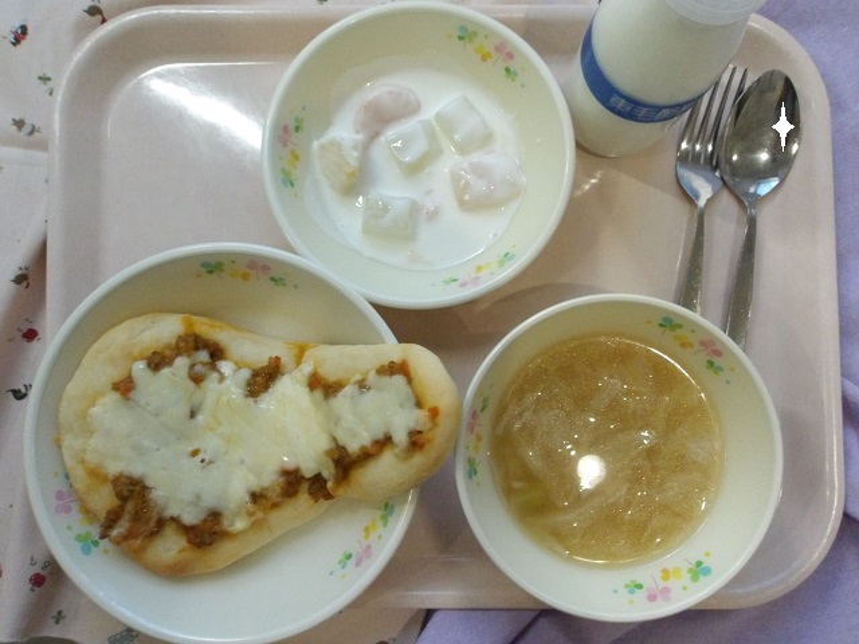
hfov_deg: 65.3
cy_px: 322
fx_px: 670
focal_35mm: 27
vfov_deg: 51.4
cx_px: 430
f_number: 10.4
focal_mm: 4.9
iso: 1194
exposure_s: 1/60
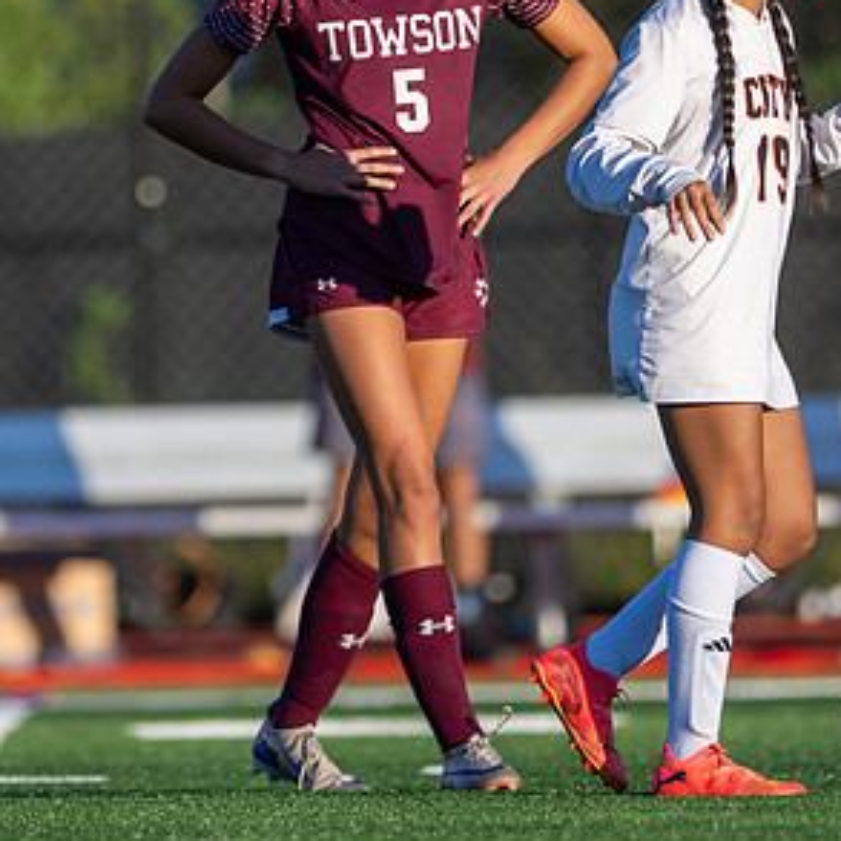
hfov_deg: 2.1
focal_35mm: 837
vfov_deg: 2.1
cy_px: 112
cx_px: 202
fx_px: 23006
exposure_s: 1/1600
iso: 100
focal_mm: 300
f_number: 2.8
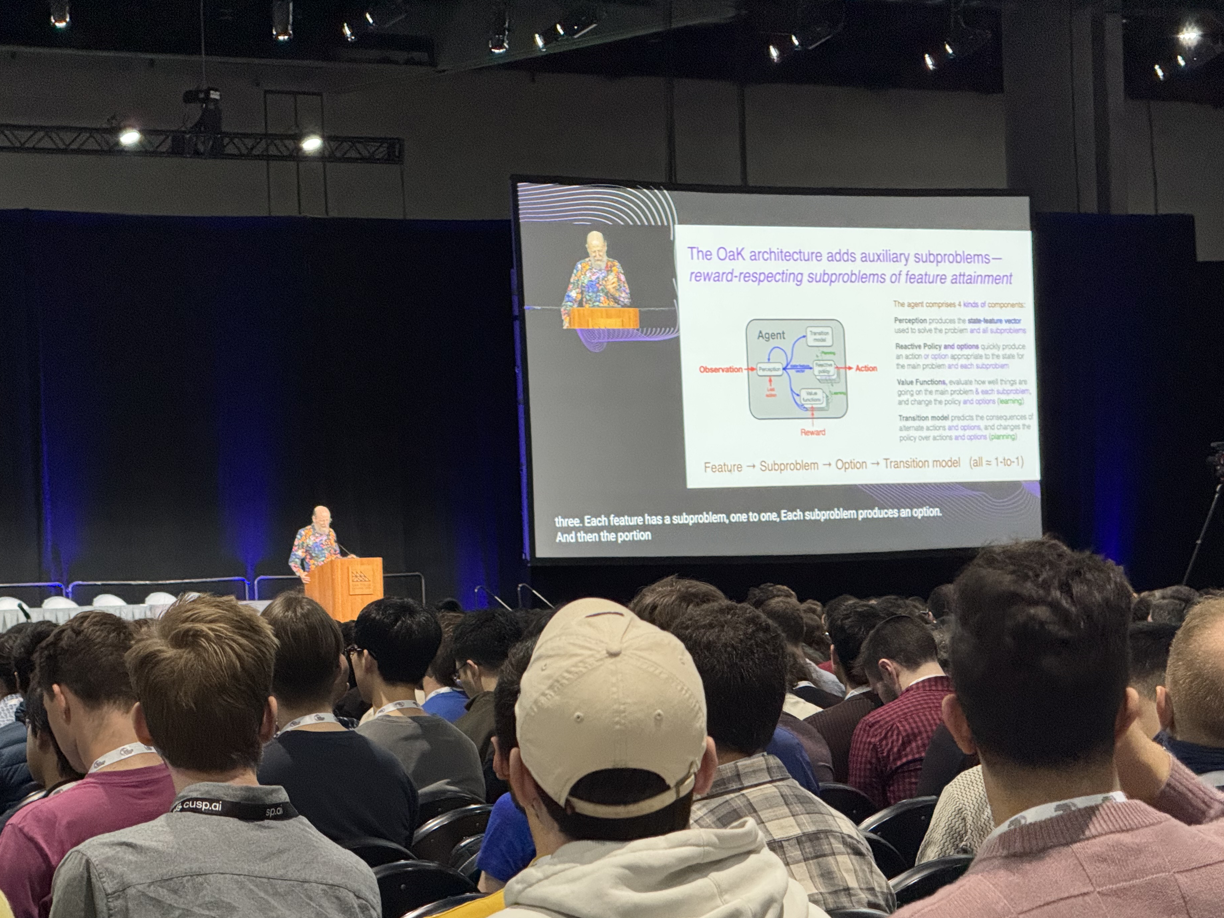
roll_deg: +1.4
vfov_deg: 11.2
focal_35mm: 132
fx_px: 4668
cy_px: 481
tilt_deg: +0.7
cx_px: 591
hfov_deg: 14.9
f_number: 2.8
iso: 1250
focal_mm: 15.66
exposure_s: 1/40
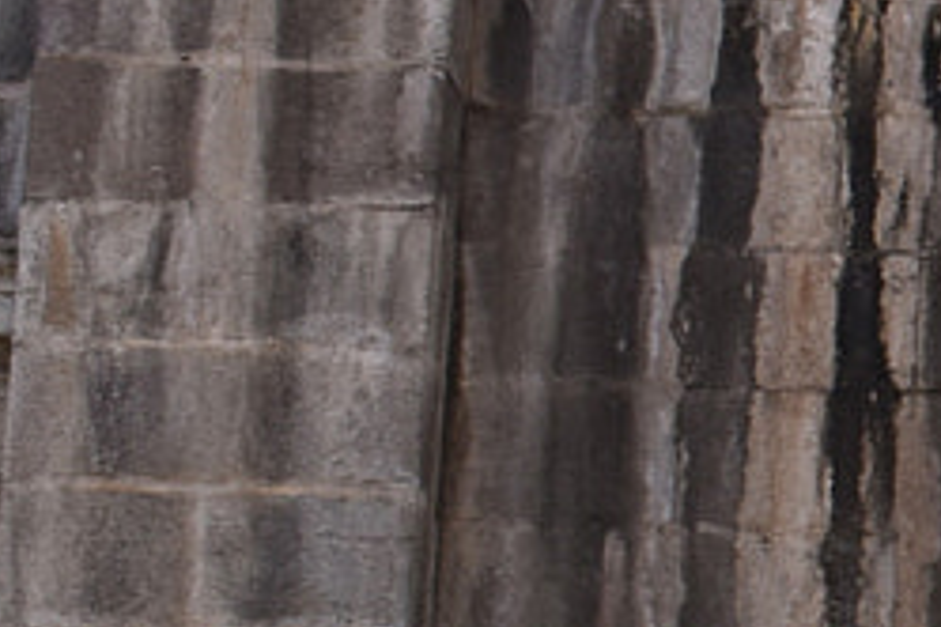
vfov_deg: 5.7
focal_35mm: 241
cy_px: 582
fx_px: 6305
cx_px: 2479
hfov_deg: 7.8
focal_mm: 25
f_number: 8
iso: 220
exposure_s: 1/250
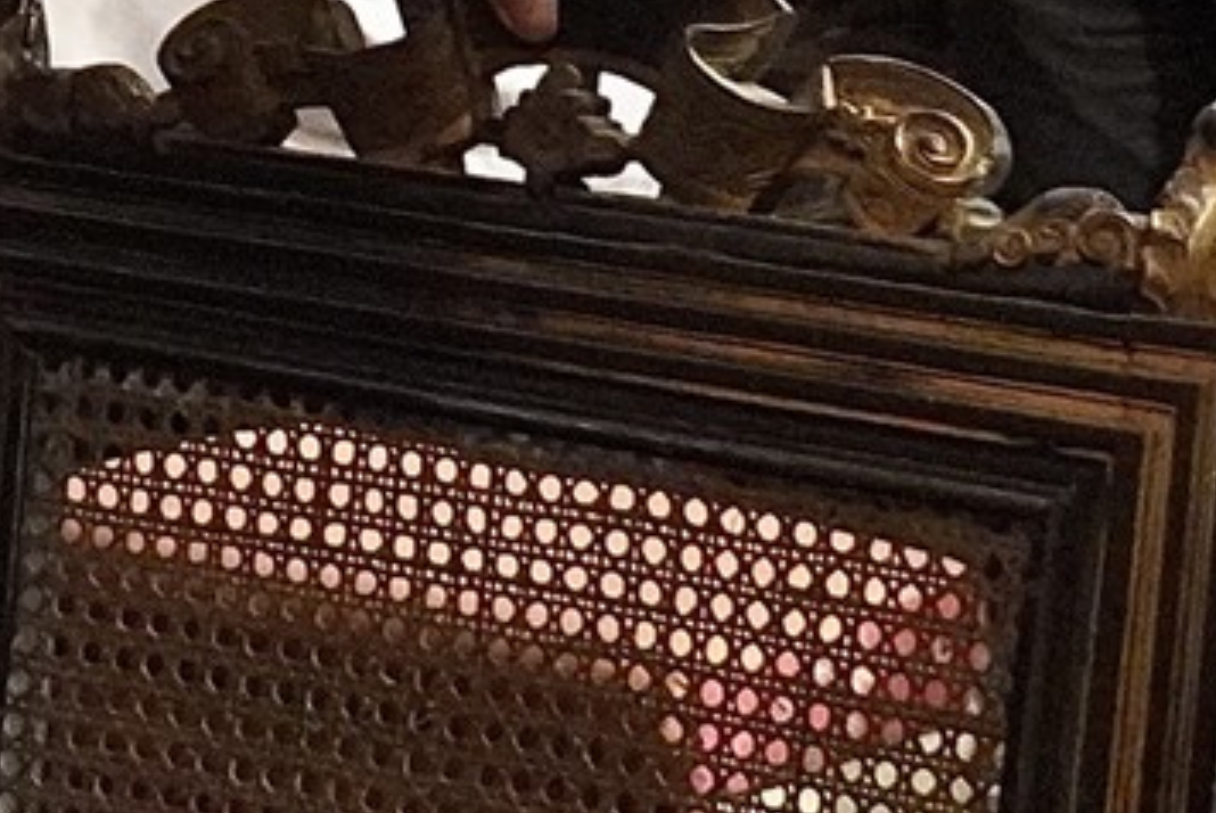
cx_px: -492
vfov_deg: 7.0
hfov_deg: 10.3
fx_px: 6552
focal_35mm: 194
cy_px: -253
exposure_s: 1/60
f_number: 4
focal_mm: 23
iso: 6400
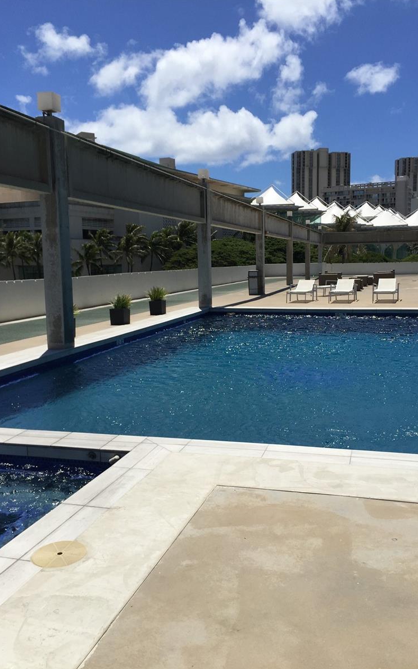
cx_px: 233
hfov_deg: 40.5
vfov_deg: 61.2
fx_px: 565
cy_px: 335
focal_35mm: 31
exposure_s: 1/3968
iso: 32
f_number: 2.2
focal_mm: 4.15
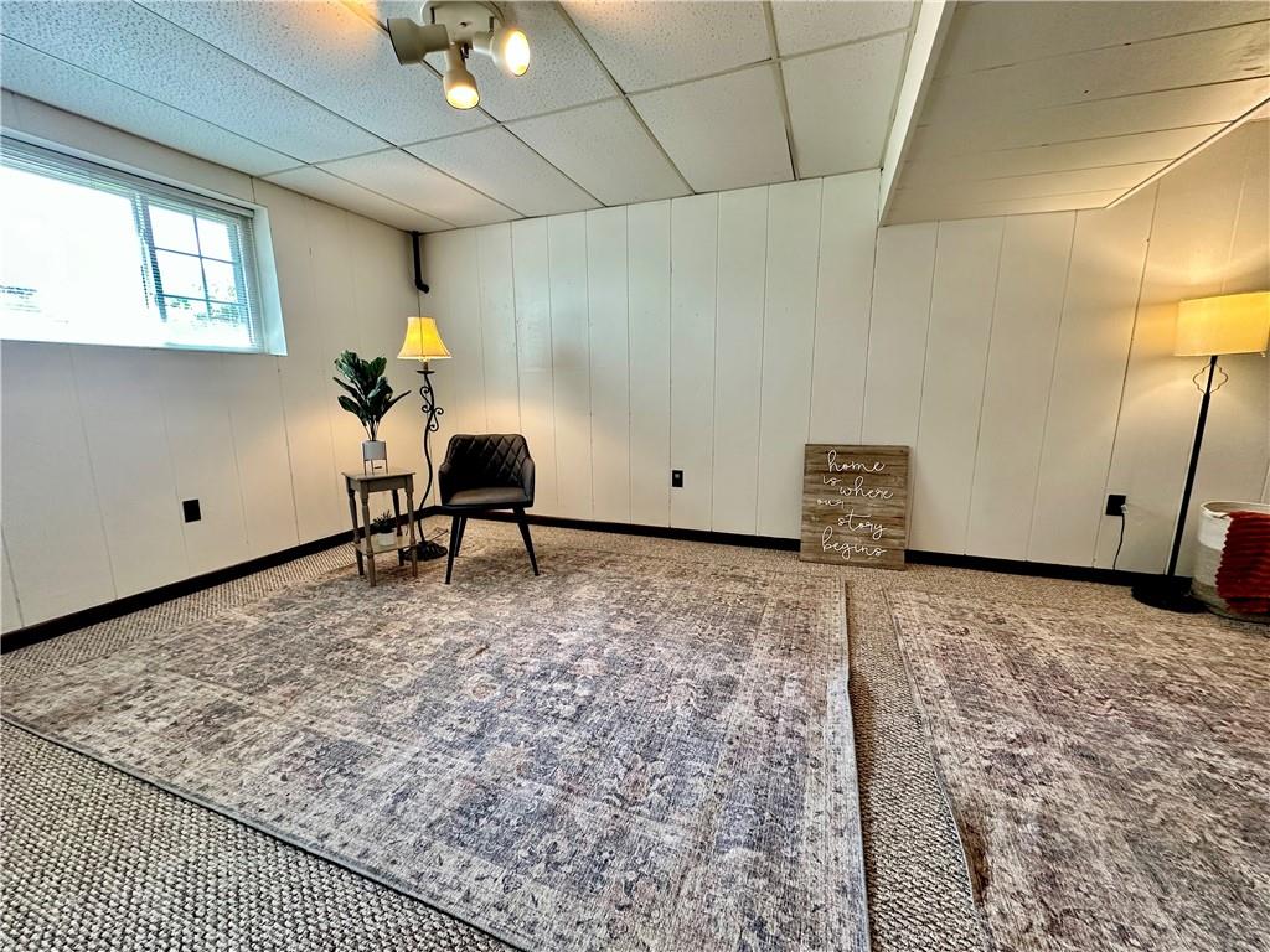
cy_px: 476
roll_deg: +0.4
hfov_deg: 102.1
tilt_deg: -9.8
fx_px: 514
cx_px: 635
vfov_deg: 85.7
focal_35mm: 14
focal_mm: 2.22
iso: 160
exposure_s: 1/60
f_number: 2.2
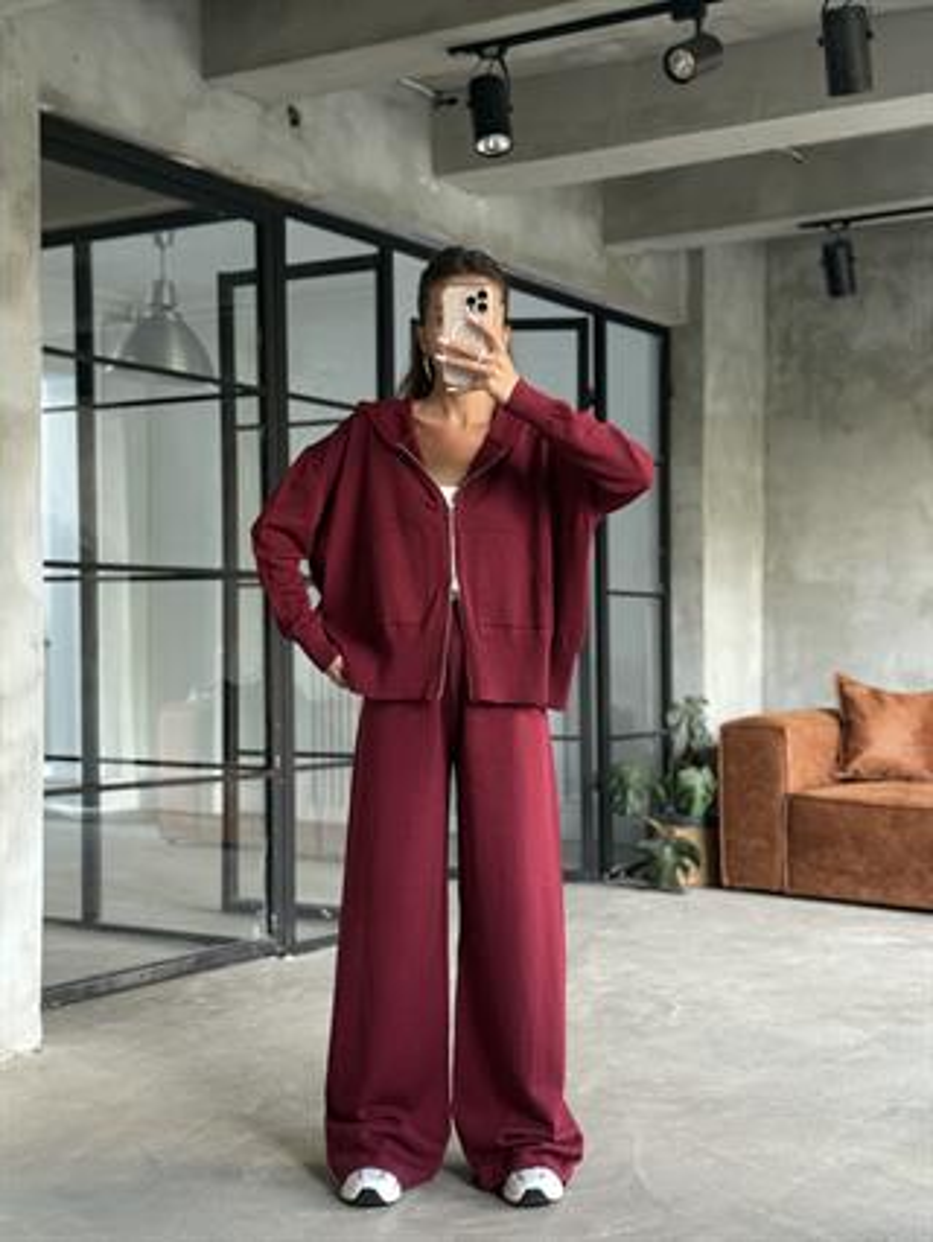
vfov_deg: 39.6
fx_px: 1723
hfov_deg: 30.3
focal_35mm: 48
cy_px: 621
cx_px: 466
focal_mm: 6.76
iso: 320
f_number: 1.78
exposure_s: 1/40
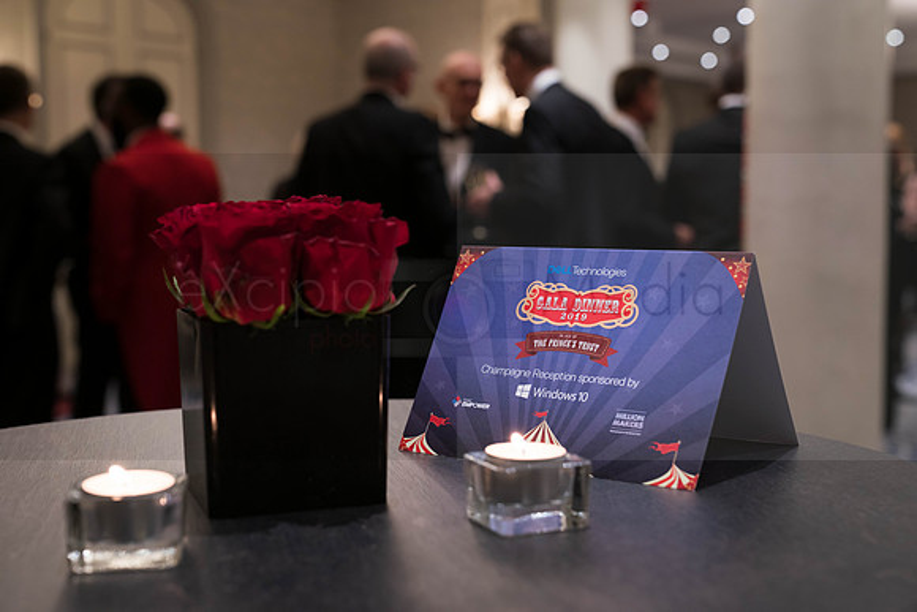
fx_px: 1223
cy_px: 306
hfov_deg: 41.1
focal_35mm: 48
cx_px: 458
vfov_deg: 28.1
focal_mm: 48
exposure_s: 1/20
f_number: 4.5
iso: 1600
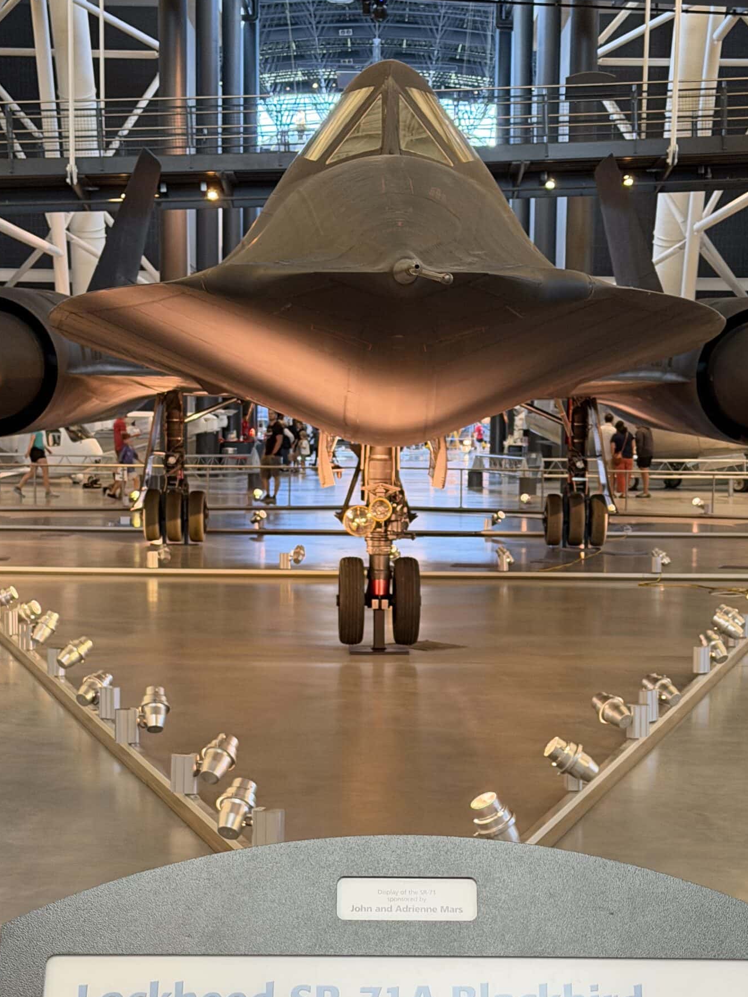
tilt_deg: -6.5
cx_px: 414
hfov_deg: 21.3
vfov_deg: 28.1
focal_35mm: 69
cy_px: 629
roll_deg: -0.3
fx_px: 1988
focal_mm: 6.76
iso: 320
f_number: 1.78
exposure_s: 1/40
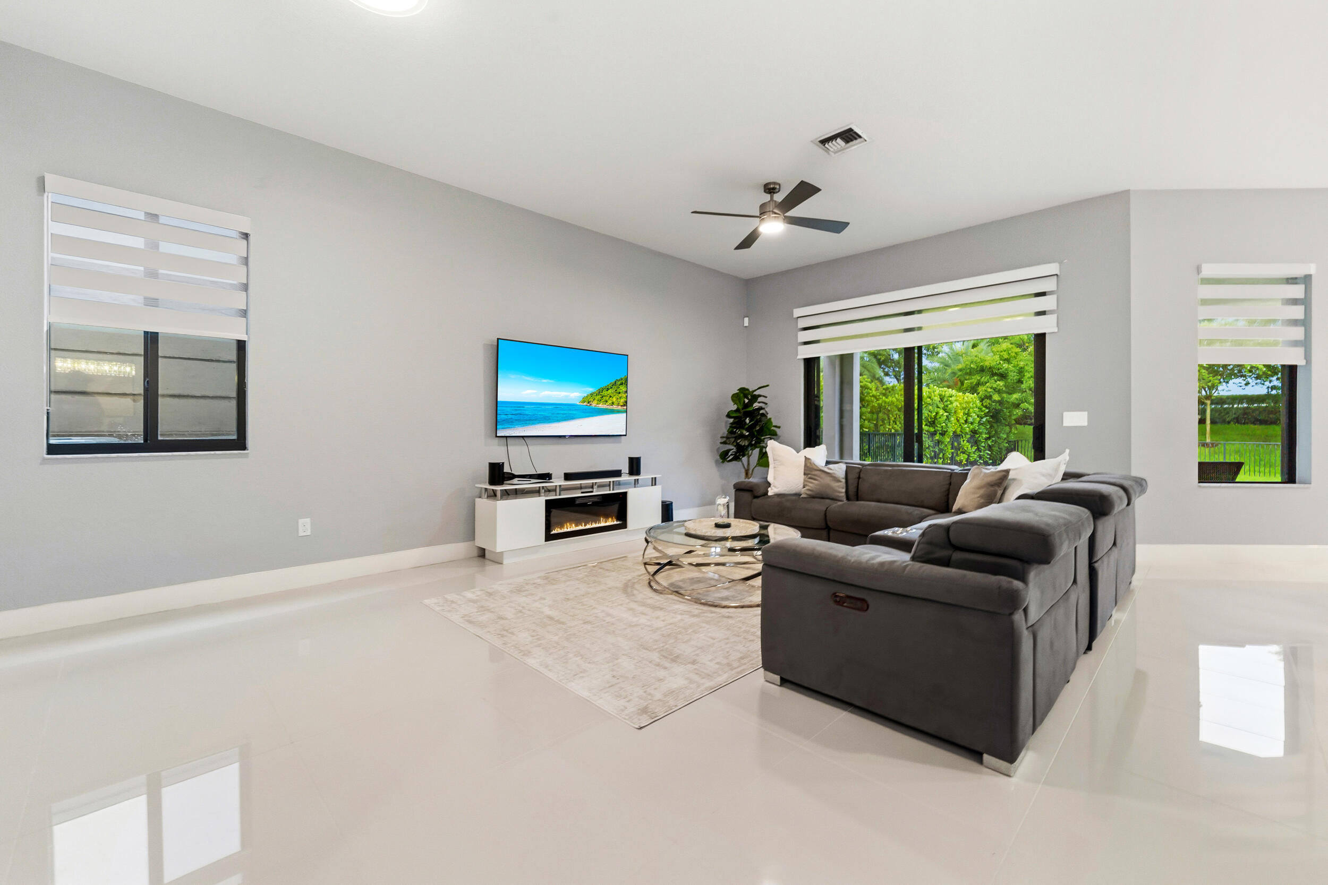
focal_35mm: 14
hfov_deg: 104.3
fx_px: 516
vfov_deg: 81.2
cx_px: 664
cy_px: 442
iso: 250
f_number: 9
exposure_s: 1/2
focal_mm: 14
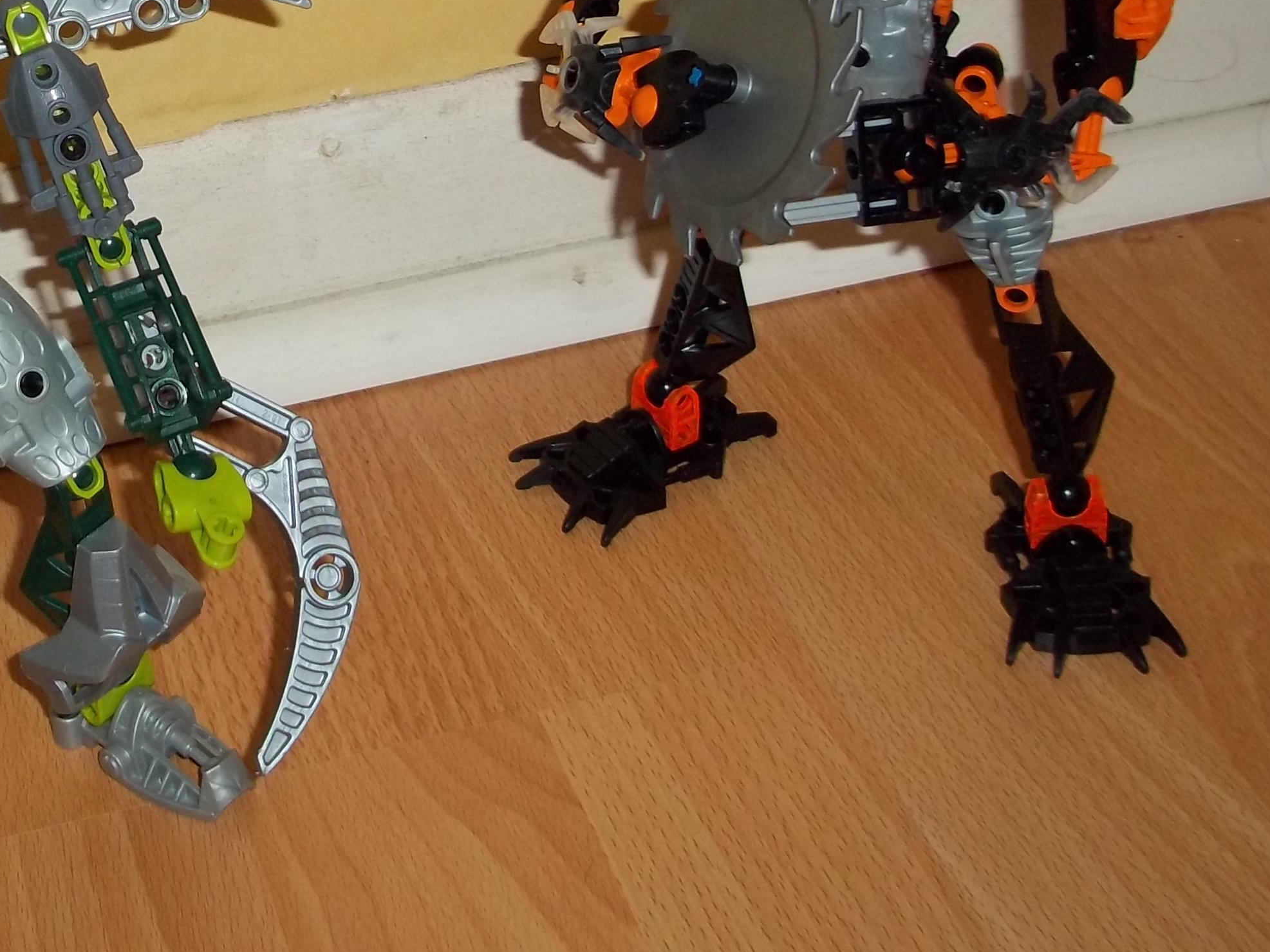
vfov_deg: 19.7
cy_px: 55
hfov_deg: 26.0
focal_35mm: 73
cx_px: 196
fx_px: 2678
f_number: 3.1
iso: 160
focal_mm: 6.5
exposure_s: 1/30
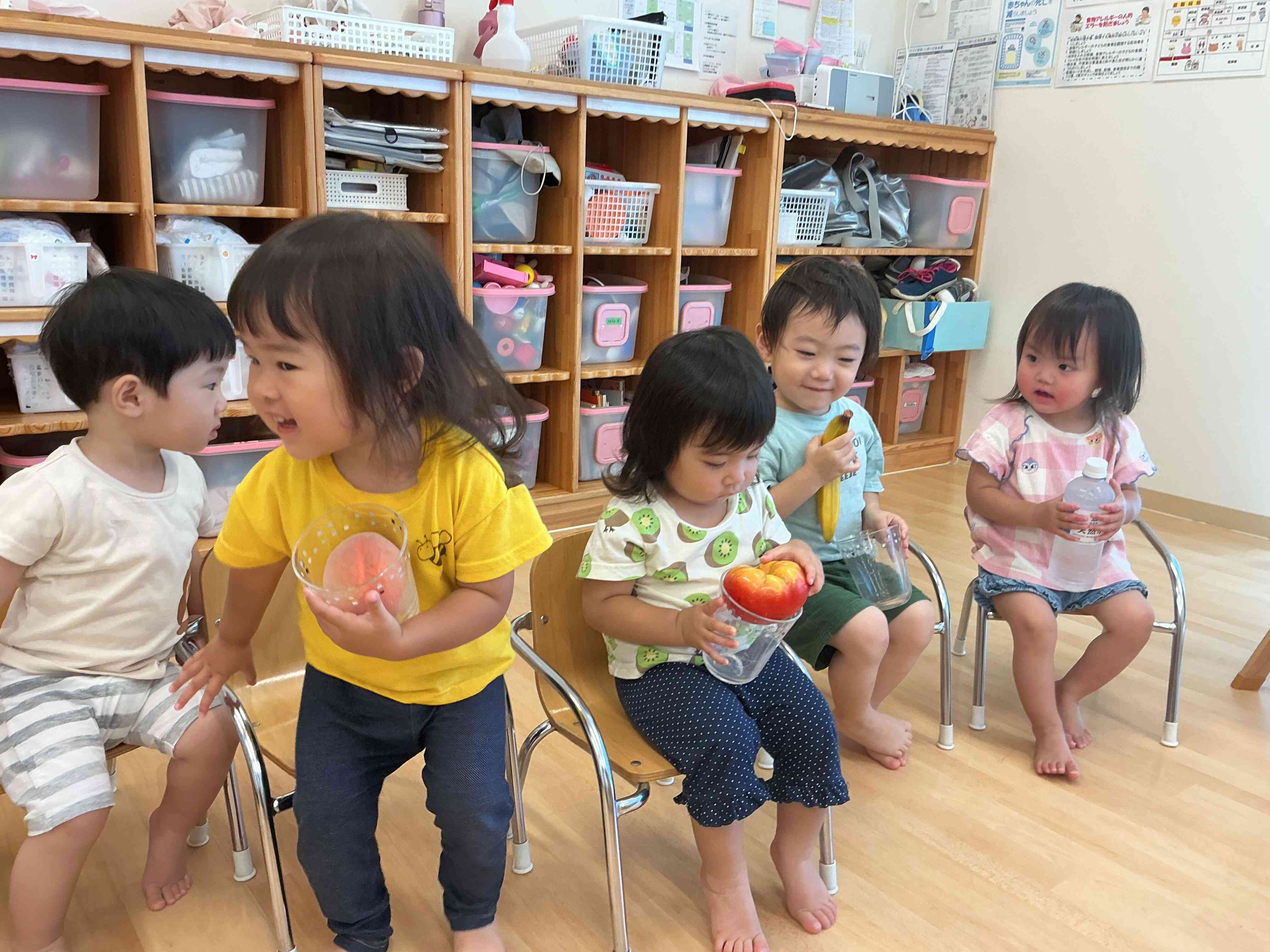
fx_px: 1064
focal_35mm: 29
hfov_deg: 61.7
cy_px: 476
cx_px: 635
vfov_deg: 48.2
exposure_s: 1/120
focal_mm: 3
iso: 64
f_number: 1.8
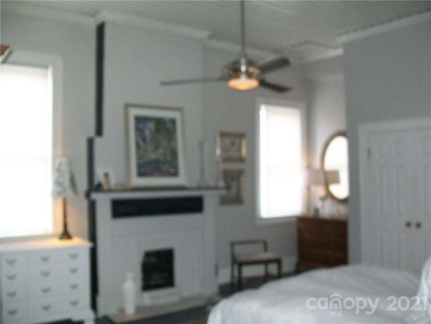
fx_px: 448
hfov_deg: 51.4
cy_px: 162
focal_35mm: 36
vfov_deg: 39.7
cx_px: 216
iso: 160
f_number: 2.7
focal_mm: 6
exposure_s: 1/60
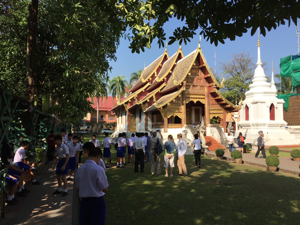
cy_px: 112
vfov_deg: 48.2
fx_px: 251
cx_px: 150
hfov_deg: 61.7
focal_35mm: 29
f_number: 2.2
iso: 32
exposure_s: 1/1721
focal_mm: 4.15
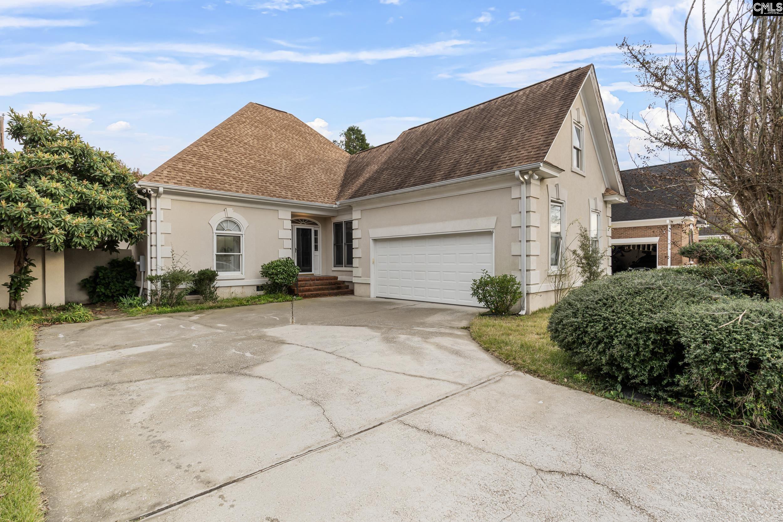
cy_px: 261
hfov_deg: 95.0
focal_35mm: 16
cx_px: 392
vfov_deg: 72.0
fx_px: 359
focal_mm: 11
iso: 200
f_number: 6.3
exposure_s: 1/80
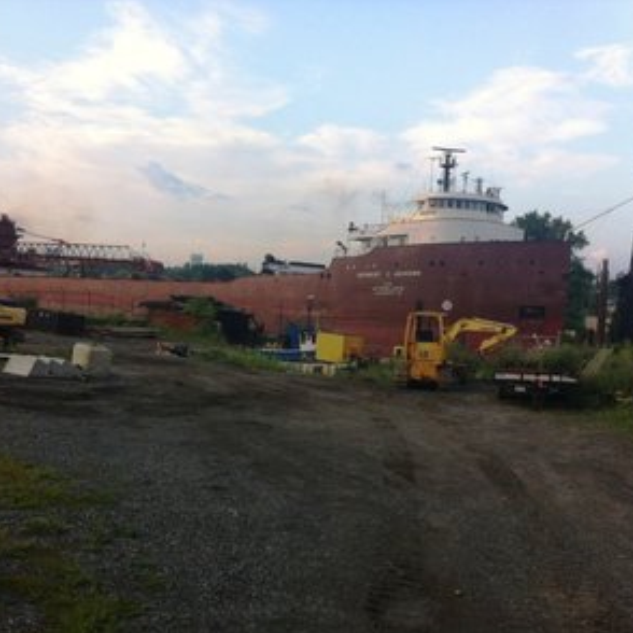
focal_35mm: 42
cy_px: 320
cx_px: 338
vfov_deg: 40.0
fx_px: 869
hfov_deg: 40.0
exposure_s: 1/200
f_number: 2.8
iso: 80
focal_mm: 3.85
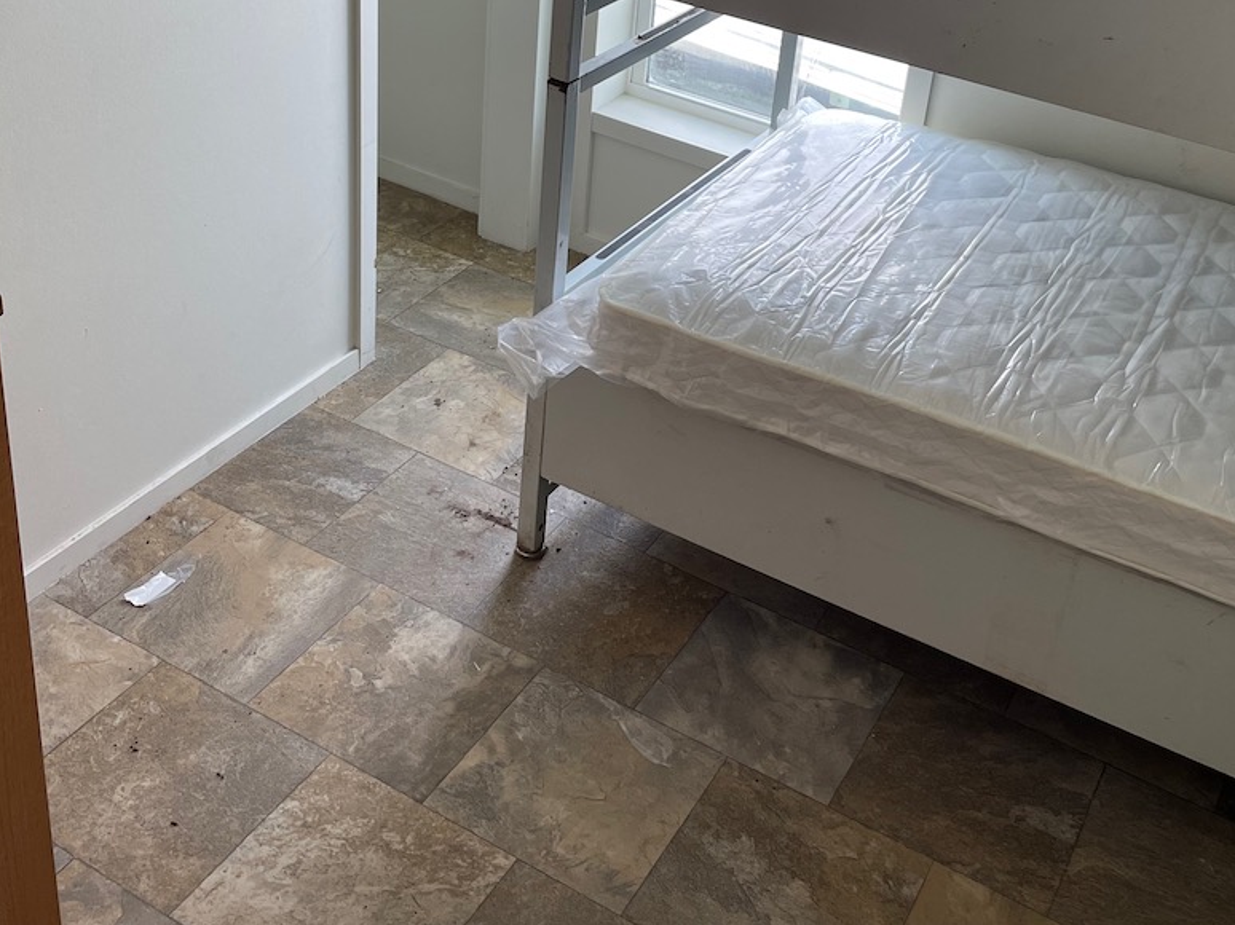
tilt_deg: -24.8
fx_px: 1534
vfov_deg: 32.5
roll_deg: -6.6
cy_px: 163
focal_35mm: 43
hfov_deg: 43.8
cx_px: 677
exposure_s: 1/121
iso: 50
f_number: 1.6
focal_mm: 4.2
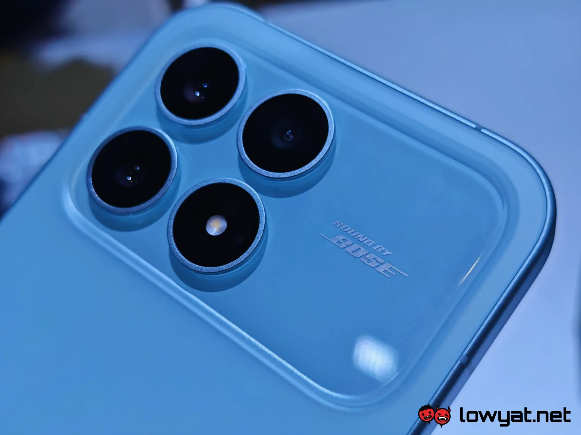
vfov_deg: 31.5
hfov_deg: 41.2
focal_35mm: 46
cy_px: 218
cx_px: 290
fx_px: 772
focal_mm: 5.4
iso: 50
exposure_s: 1/110
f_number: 1.6
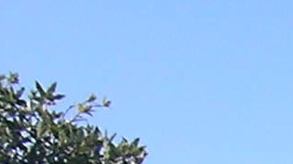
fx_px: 2952
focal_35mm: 380
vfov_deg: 3.1
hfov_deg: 5.4
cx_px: 846
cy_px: 722
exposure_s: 1/146
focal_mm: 7.4
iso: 50
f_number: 7.5
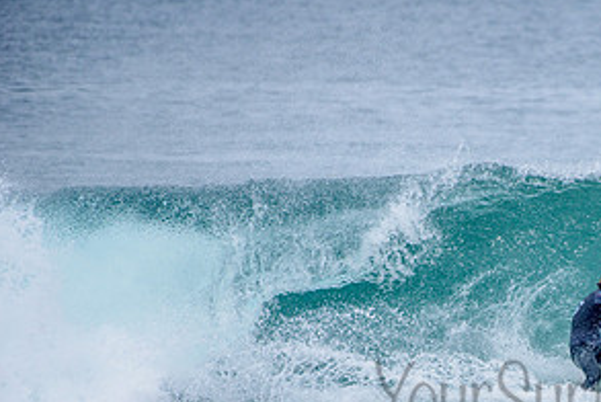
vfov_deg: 1.4
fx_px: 16527
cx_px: 587
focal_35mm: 989
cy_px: 374
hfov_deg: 2.1
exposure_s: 1/2000
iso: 280
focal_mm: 500
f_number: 5.6
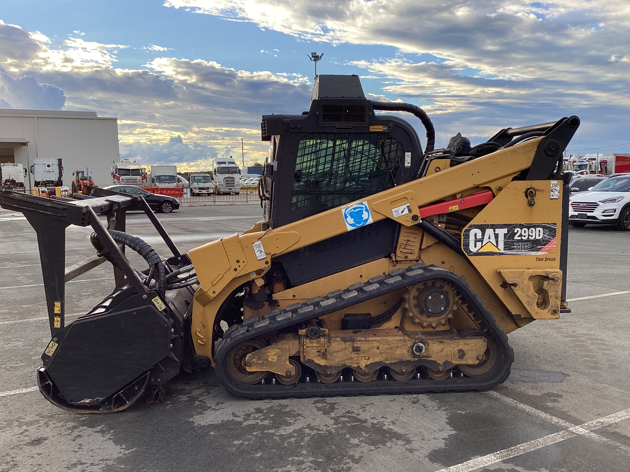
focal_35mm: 32
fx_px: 582
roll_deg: +1.1
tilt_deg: -8.1
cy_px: 242
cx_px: 307
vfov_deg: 44.2
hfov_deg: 56.8
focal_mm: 3.3
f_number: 2.4
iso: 25
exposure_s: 1/240
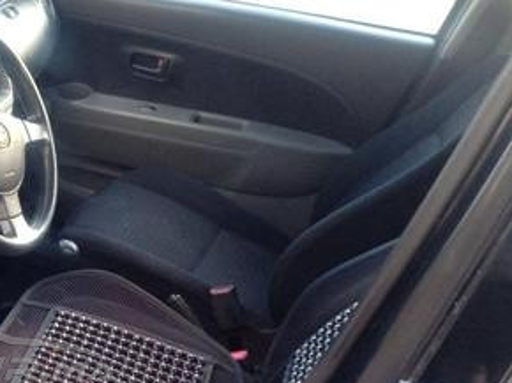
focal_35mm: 63
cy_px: 345
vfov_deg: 22.7
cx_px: -41
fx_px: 931
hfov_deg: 28.2
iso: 291
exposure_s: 1/25
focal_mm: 3.43
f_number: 2.2
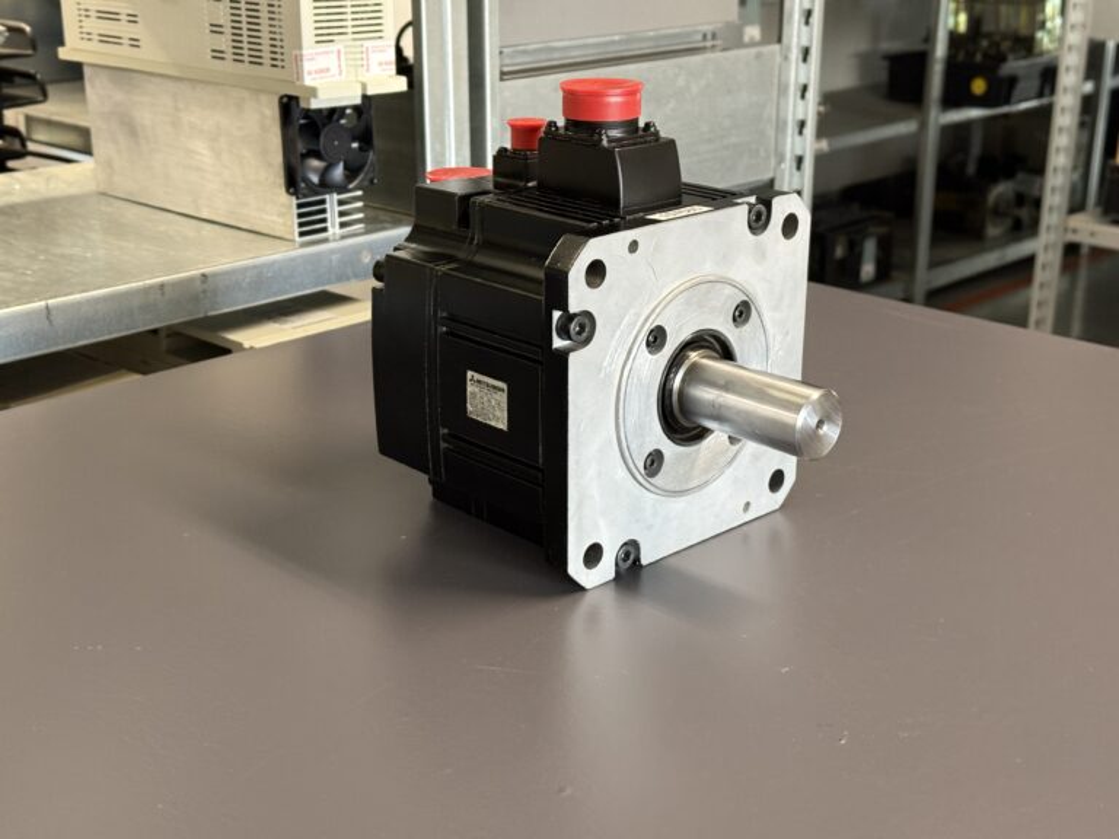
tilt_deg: -18.6
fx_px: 1552
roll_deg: +0.2
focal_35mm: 48
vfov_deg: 30.3
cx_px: 560
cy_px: 420
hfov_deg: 39.7
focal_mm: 6.76
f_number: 1.78
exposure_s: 1/50
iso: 250
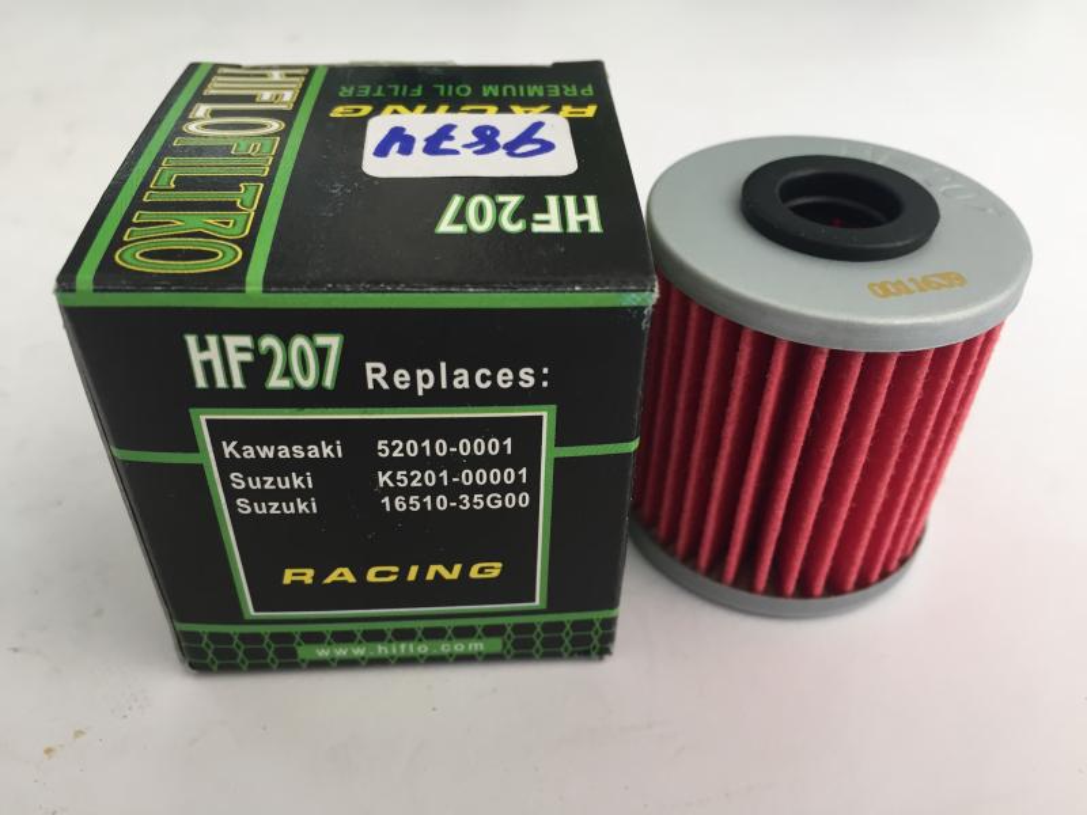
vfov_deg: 48.2
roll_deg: -4.2
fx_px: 911
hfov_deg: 61.7
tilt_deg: -40.6
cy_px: 408
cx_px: 544
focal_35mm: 29
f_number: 2.2
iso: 32
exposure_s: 1/30
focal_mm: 4.15
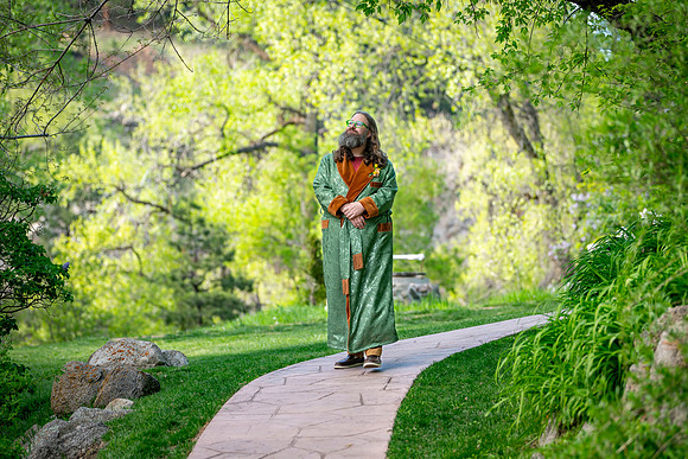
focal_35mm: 130
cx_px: 343
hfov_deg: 15.8
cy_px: 225
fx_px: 2482
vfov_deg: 10.6
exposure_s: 1/400
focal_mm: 120
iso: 400
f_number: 3.2
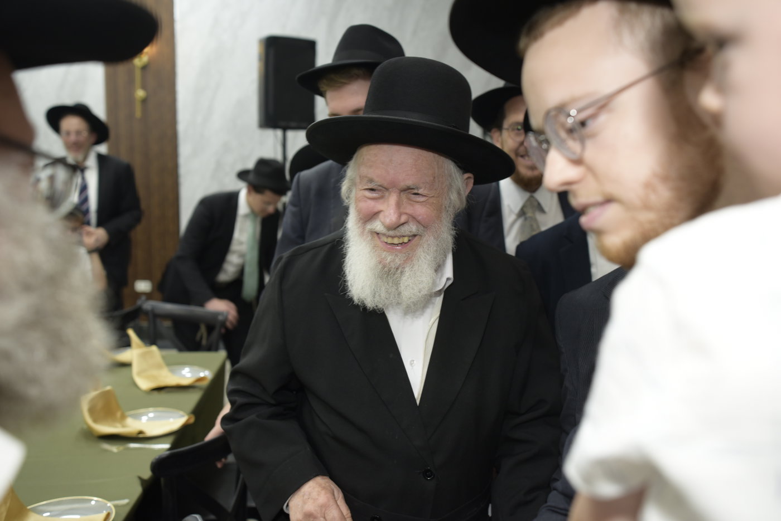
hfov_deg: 54.4
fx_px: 760
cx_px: 390
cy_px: 260
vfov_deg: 37.9
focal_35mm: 35
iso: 800
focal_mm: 35
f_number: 4
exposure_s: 1/100
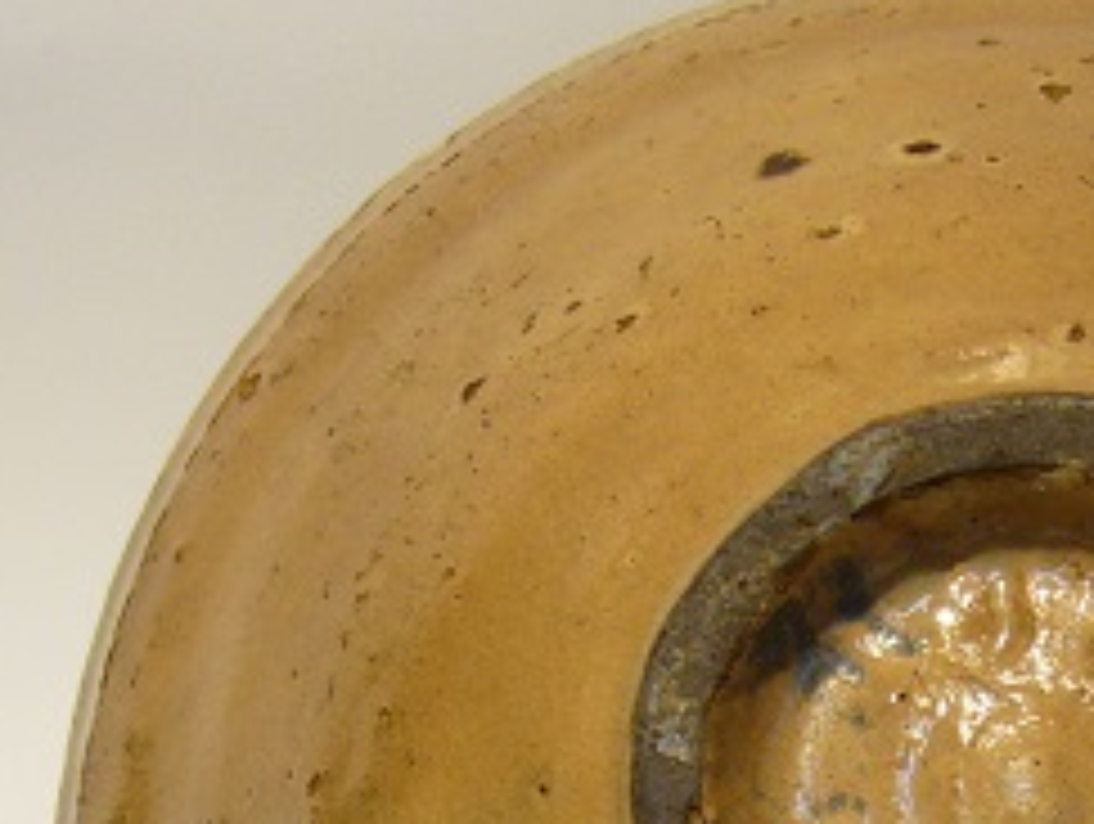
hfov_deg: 16.9
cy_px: 874
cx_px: 977
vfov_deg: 12.7
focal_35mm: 115
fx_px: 3640
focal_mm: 5.8
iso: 100
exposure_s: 1/20
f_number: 2.8
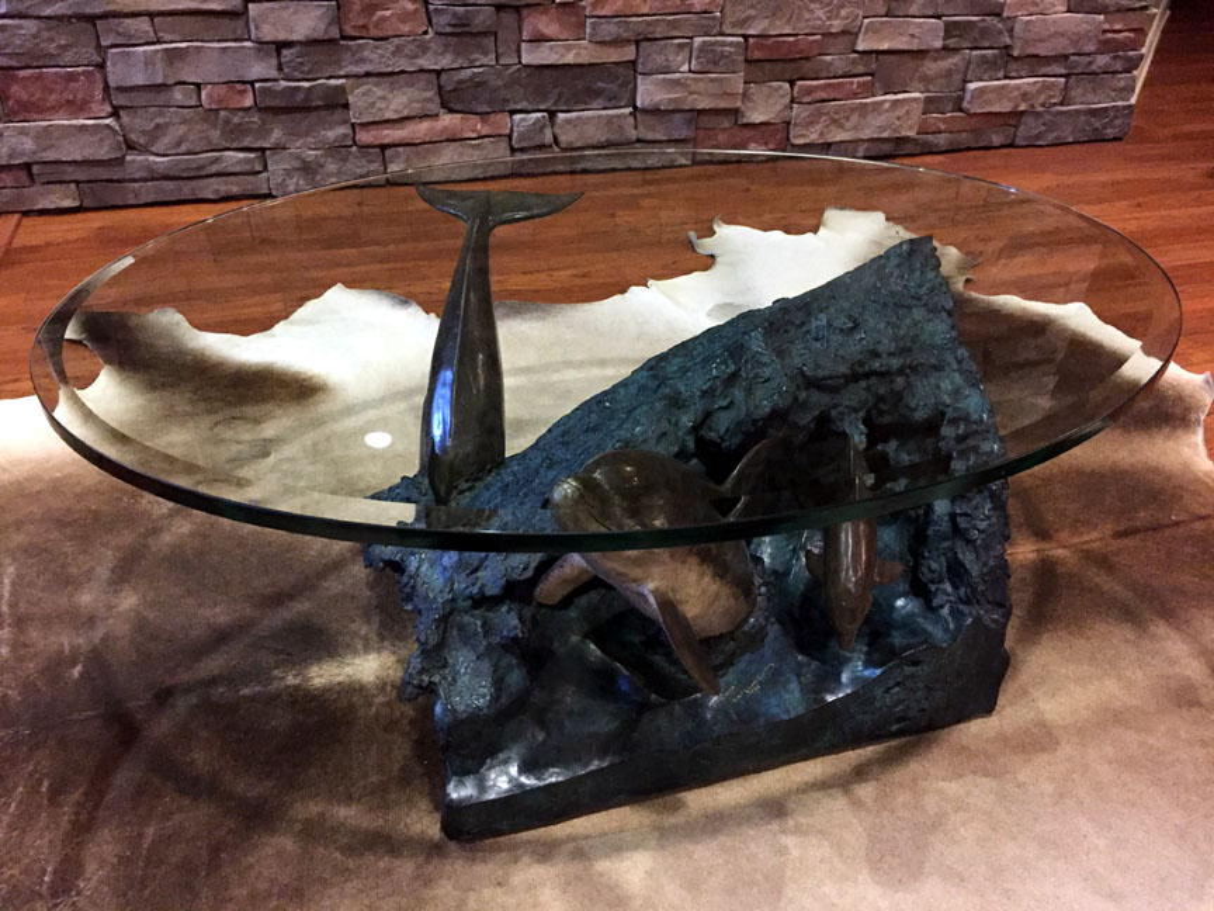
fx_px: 1017
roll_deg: -1.8
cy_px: 456
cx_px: 607
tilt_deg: -32.5
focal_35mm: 29
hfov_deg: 61.7
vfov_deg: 48.2
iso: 400
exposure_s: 1/15
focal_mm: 4.15
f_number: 2.2
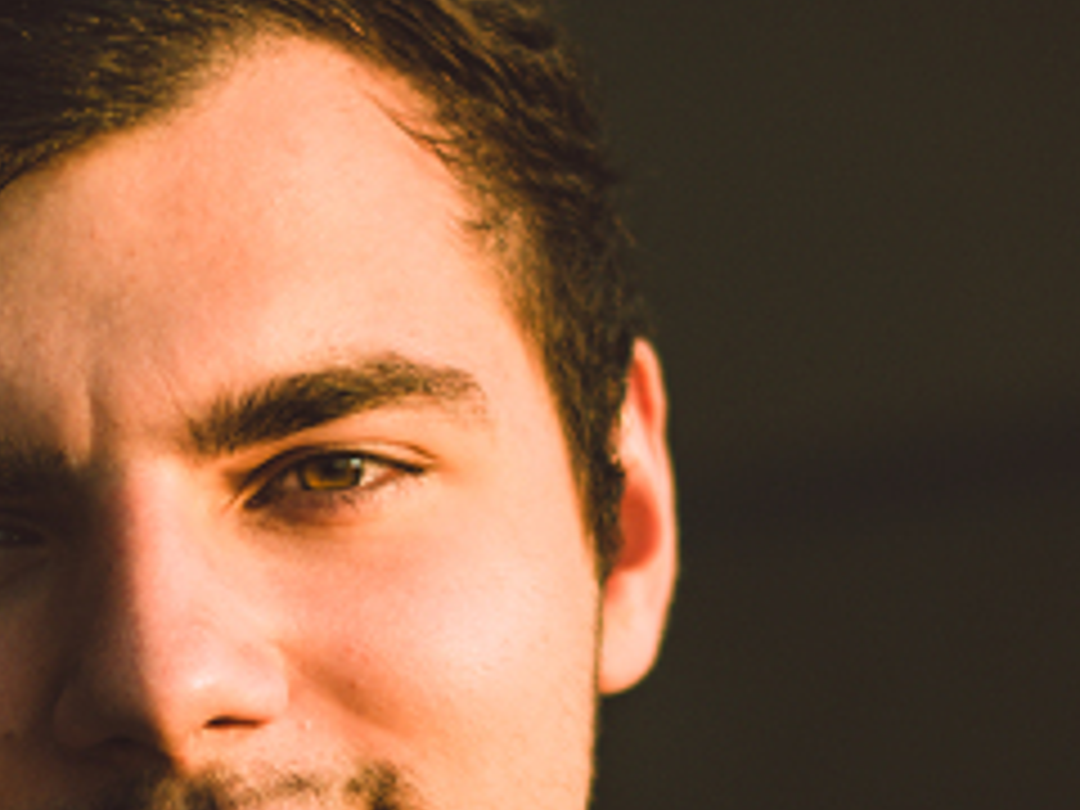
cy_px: 734
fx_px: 6552
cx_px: 194
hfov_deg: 9.4
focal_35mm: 210
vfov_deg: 7.1
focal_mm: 50
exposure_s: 1/2000
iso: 100
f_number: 1.8
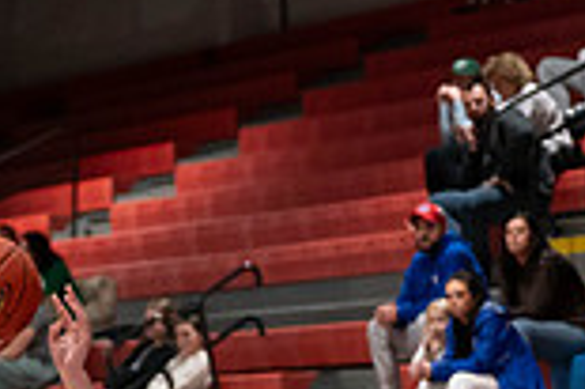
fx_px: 4253
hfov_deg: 7.9
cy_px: 674
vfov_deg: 5.2
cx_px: 94
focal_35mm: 262
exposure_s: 1/1000
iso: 4000
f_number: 2.8
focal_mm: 70
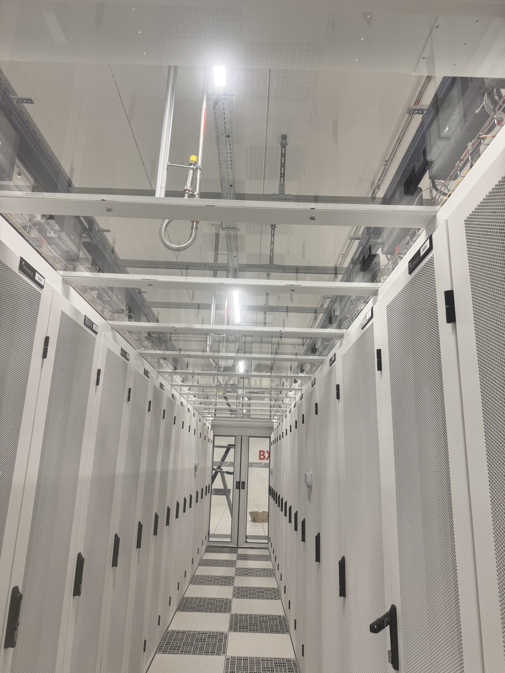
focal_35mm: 24
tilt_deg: +15.4
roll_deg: -1.7
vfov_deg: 71.6
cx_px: 252
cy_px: 336
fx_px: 467
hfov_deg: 56.8
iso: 125
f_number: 1.78
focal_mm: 6.76
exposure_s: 1/121
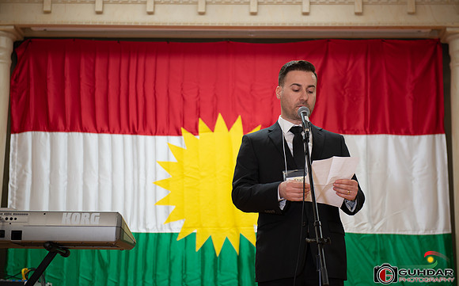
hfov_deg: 28.3
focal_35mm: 73
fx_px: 909
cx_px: 234
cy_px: 130
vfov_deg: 17.9
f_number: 2.8
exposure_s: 1/160
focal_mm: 70
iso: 560
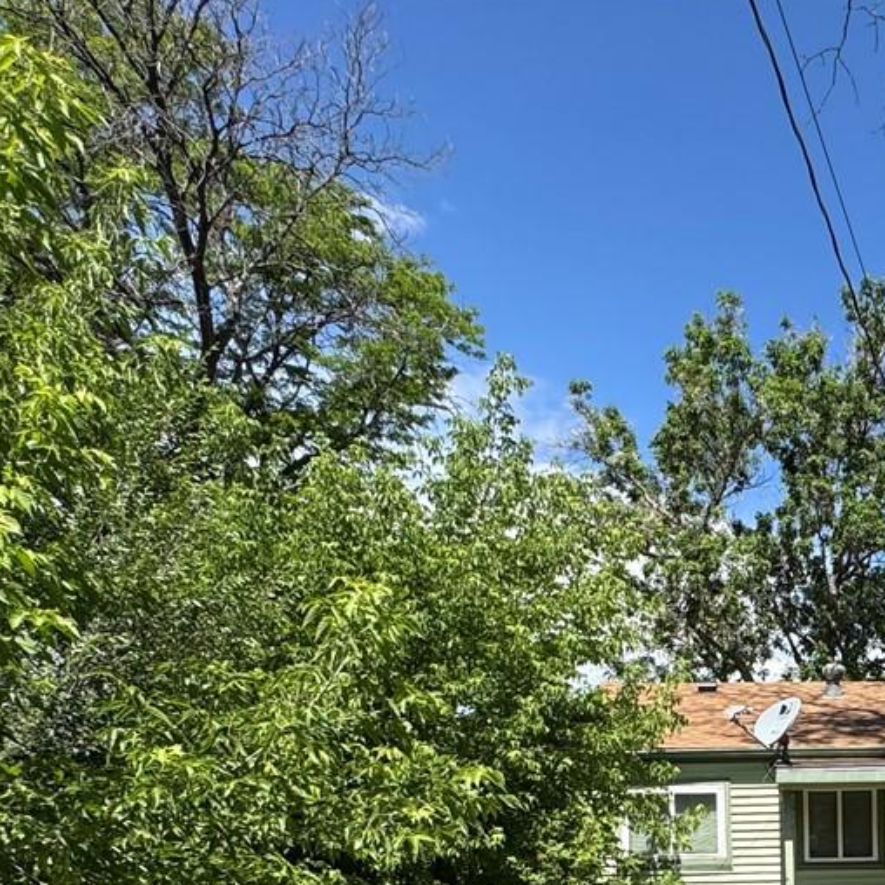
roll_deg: +1.4
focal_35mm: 39
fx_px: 1128
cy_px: 949
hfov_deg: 38.3
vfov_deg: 36.8
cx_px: 876
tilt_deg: -2.8
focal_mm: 2.22
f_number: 2.2
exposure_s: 1/1323
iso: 50
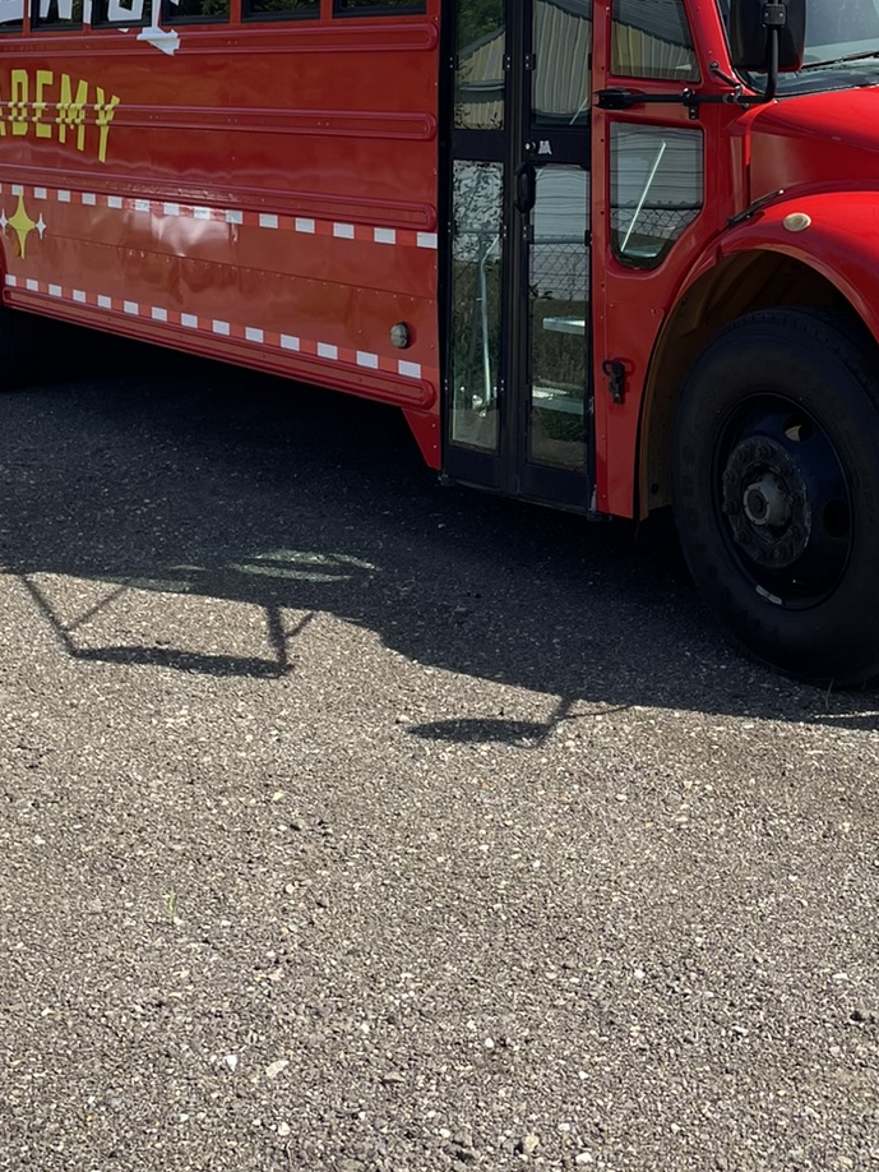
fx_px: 1963
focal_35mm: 58
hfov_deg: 25.1
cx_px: 617
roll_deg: +0.4
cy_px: 86
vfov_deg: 31.4
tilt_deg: -0.4
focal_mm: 4.2
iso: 32
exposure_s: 1/2304
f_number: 1.6
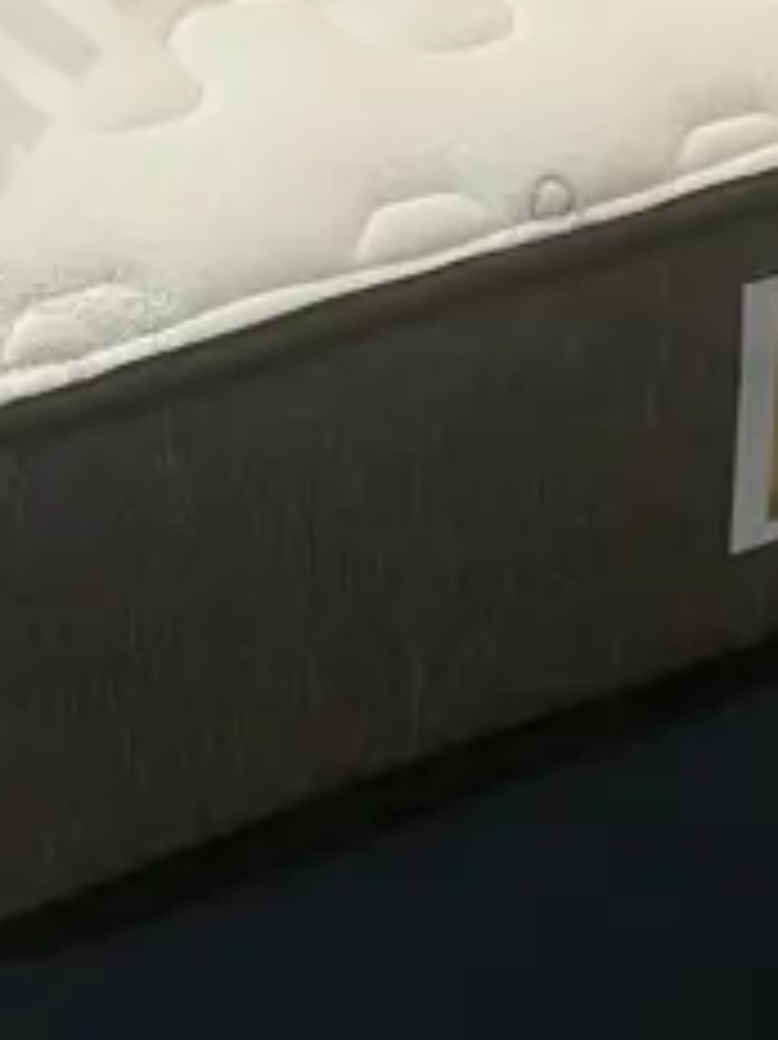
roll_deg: +0.6
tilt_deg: -22.5
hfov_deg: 11.9
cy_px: -185
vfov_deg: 15.4
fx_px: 3719
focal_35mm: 124
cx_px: 175
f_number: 1.8
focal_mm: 3.99
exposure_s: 1/50
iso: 100
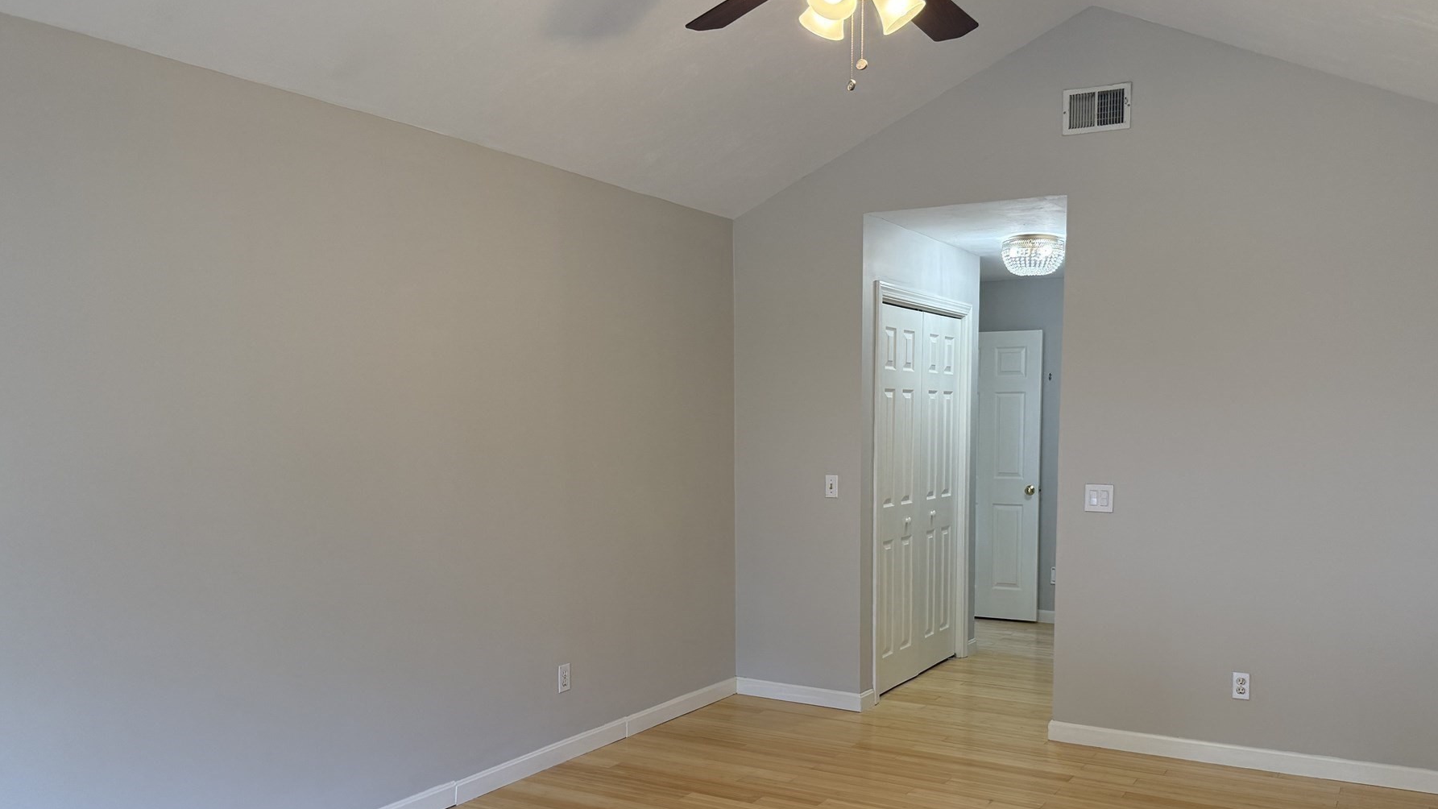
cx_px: 824
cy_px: 521
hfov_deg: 64.0
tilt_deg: -4.7
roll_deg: -0.8
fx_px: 1144
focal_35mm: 30
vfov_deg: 38.6
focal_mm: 6.76
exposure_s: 1/170
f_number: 1.78
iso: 200
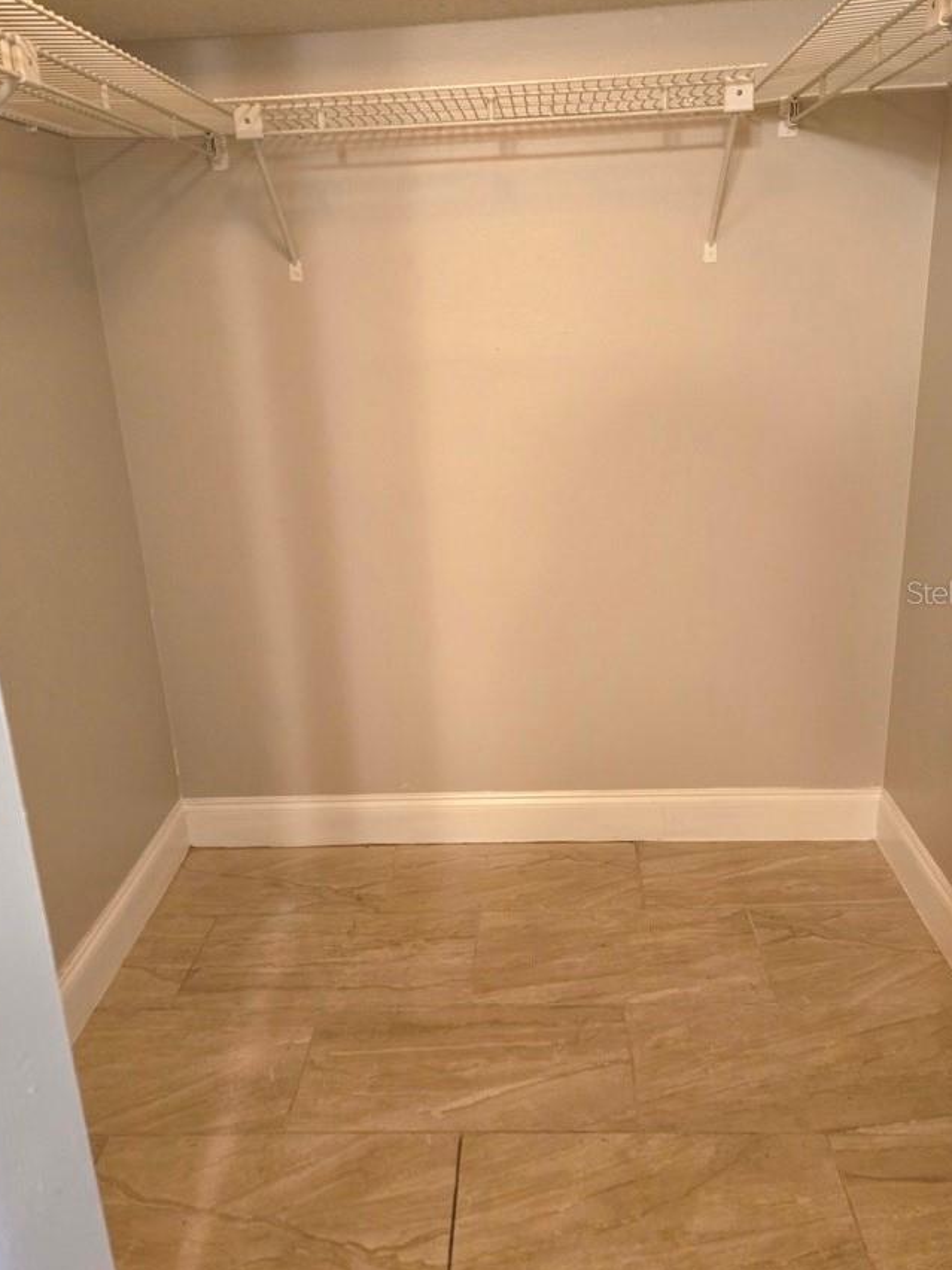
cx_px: 489
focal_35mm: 27
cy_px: 592
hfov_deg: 51.3
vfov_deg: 65.3
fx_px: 990
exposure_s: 1/60
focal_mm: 5.4
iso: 640
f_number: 1.8
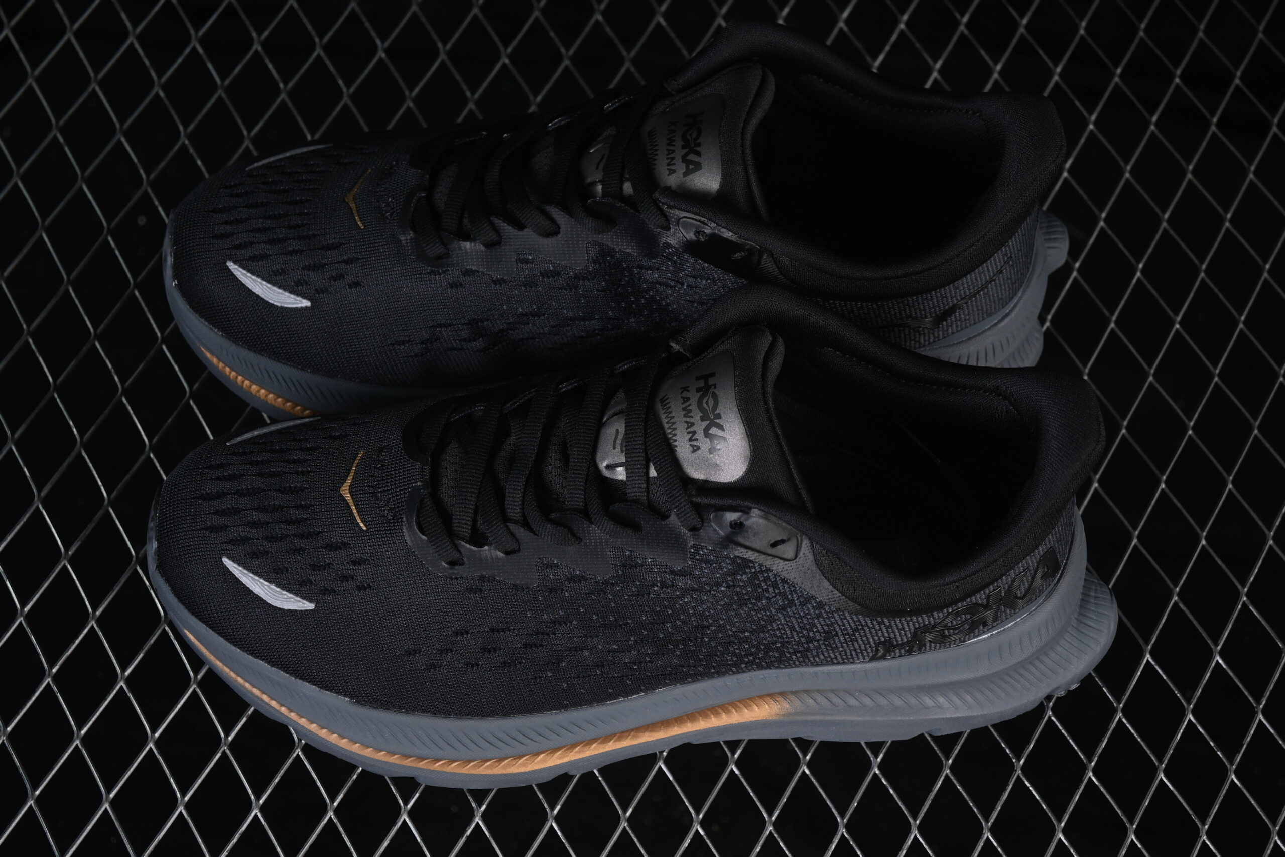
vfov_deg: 18.2
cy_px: 428
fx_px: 2677
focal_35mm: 75
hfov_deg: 27.0
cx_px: 642
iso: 160
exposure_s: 1/50
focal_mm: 50
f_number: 6.3
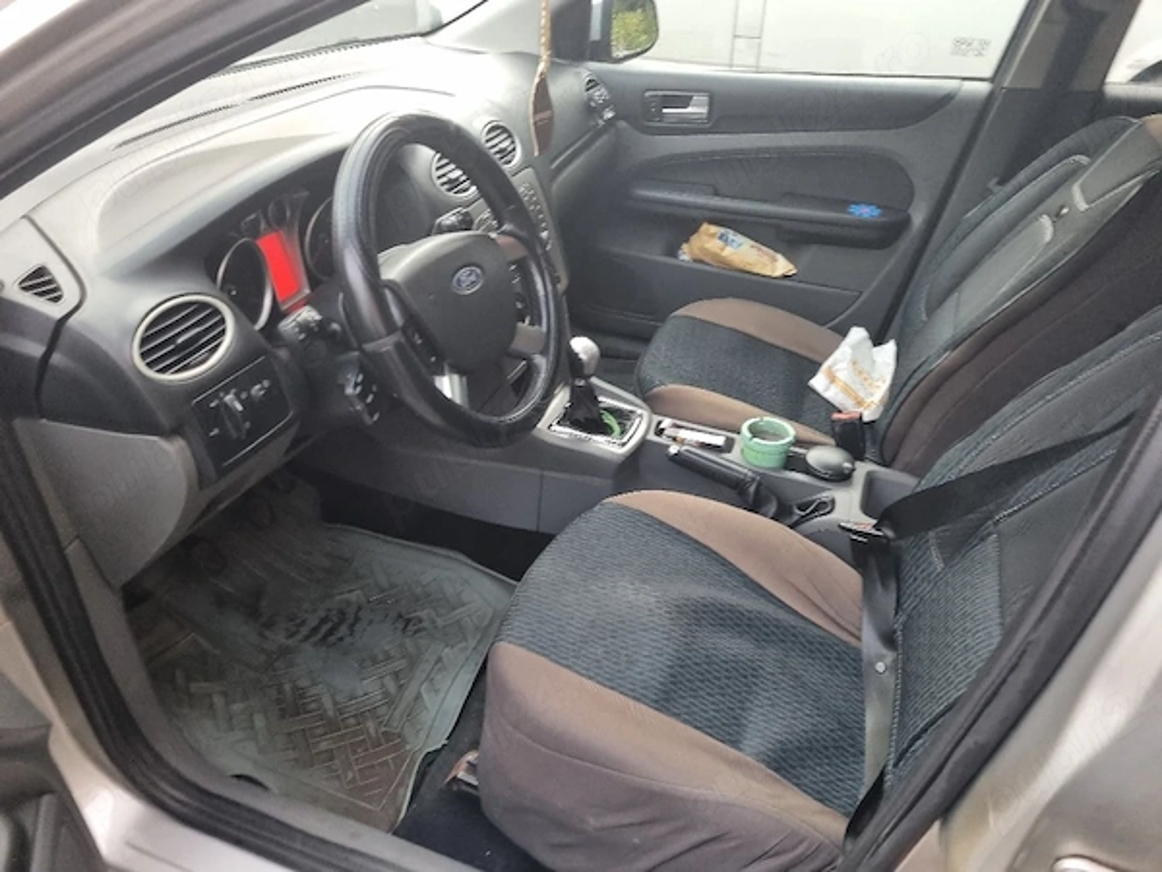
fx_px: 873
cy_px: 436
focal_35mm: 26
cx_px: 581
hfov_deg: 67.3
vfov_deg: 53.1
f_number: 1.8
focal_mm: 5.4
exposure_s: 1/100
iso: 250
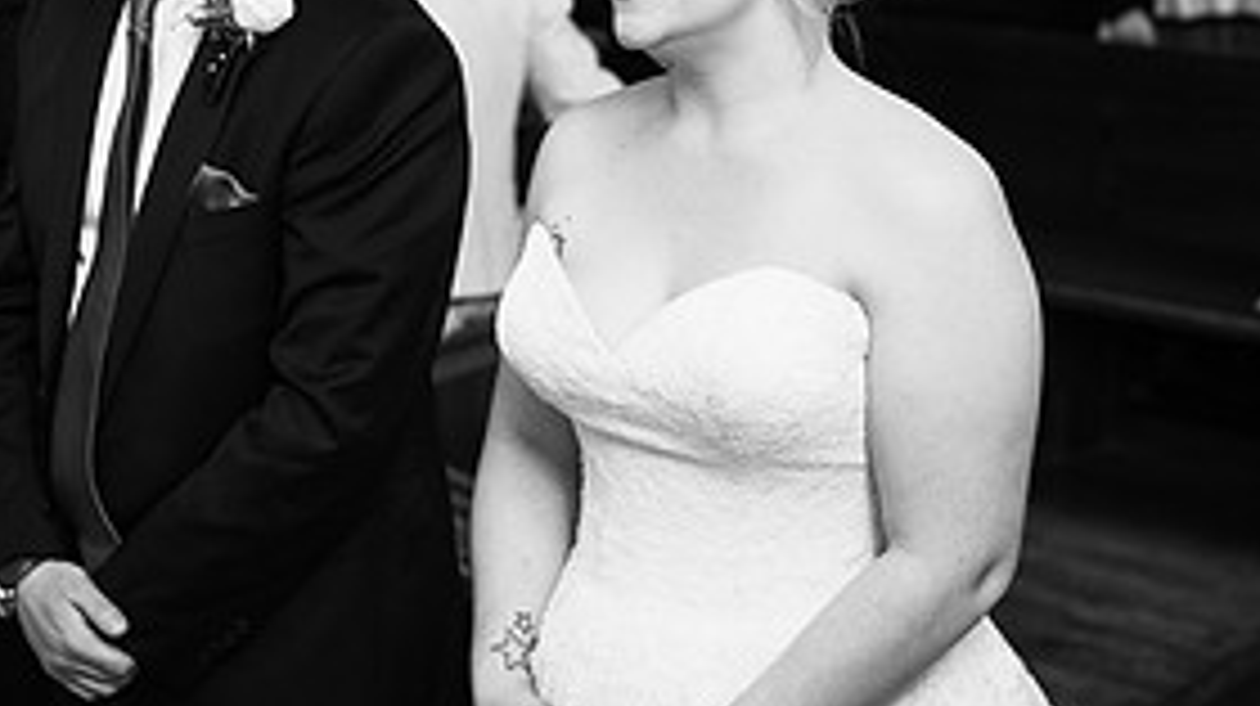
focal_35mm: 76
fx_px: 2537
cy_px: 112
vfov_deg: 15.7
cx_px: 598
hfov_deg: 27.9
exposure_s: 1/100
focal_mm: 35
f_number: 2.5
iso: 500
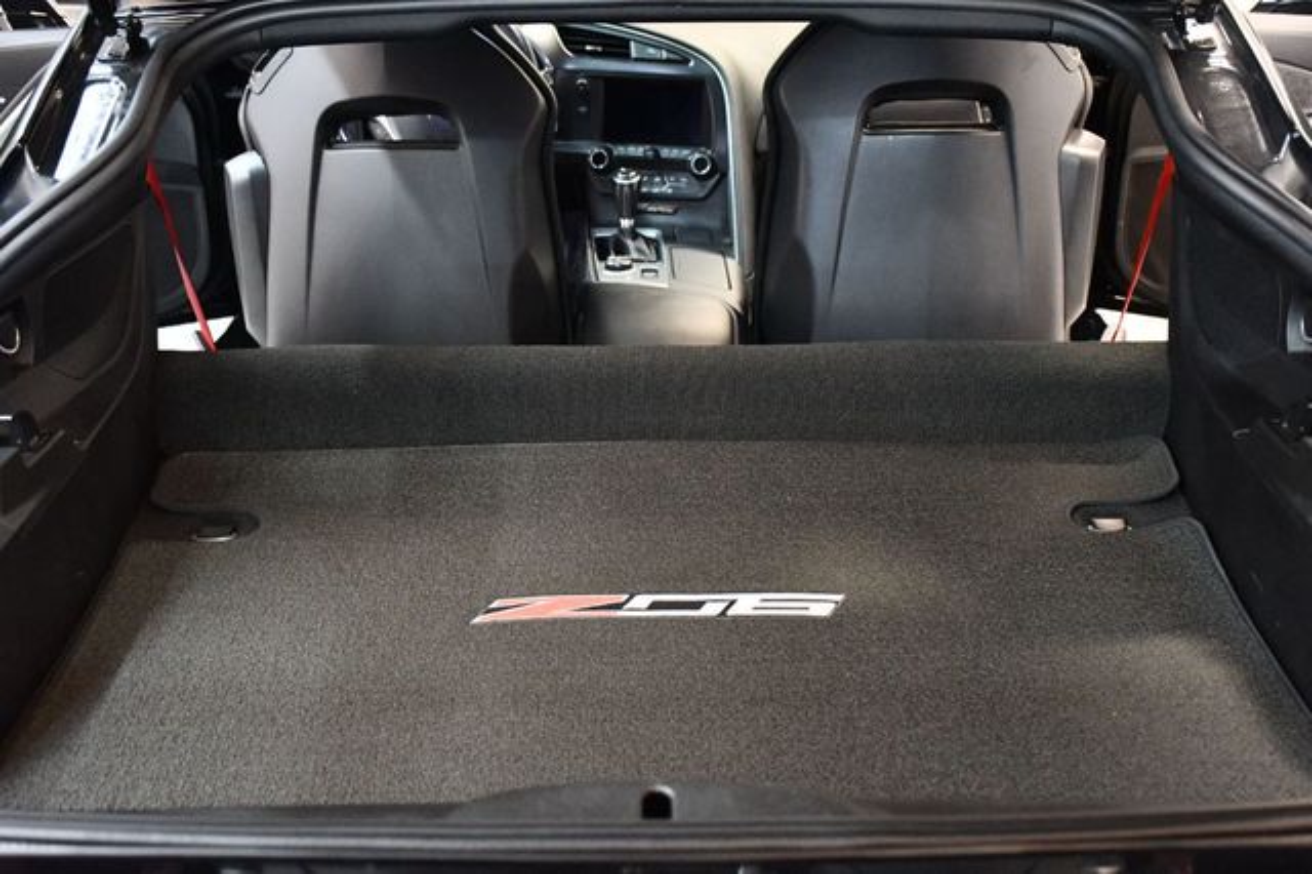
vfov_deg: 29.8
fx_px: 1639
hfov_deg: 43.6
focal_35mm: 45
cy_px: 437
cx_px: 656
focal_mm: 30
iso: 9000
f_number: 4
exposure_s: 1/60
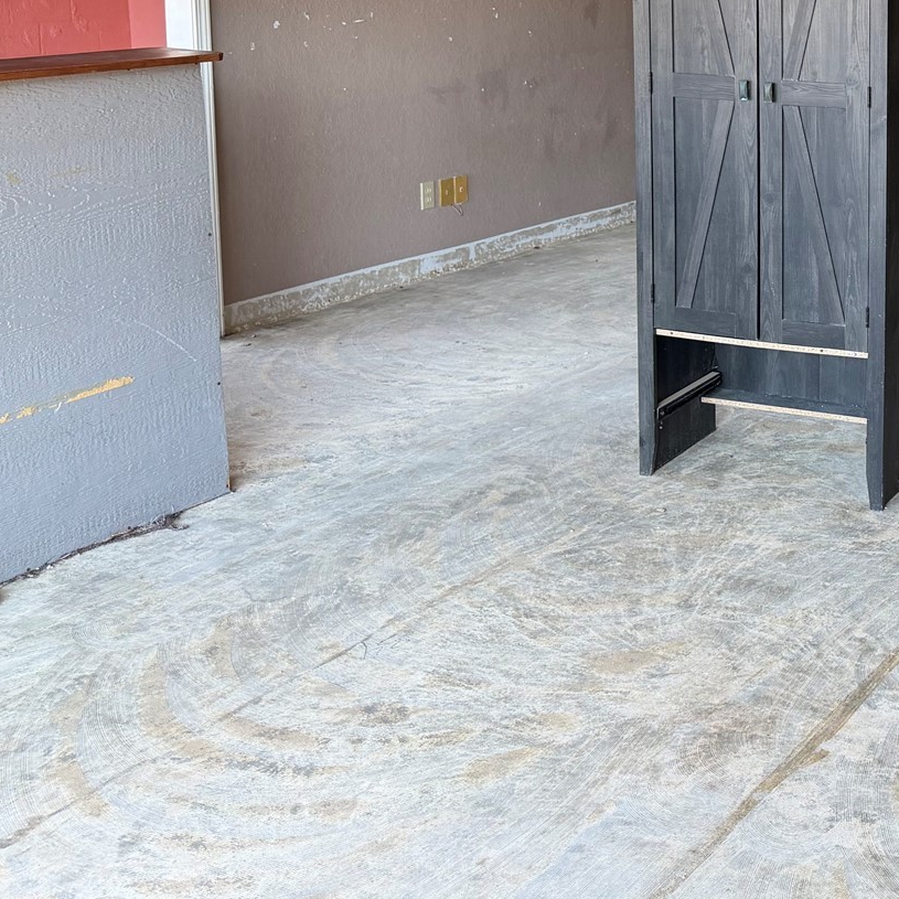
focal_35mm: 50
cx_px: 966
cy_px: 140
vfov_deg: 32.8
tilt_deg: -9.4
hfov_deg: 30.7
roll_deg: -0.9
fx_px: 1469
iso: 125
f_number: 1.78
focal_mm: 6.76
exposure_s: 1/121
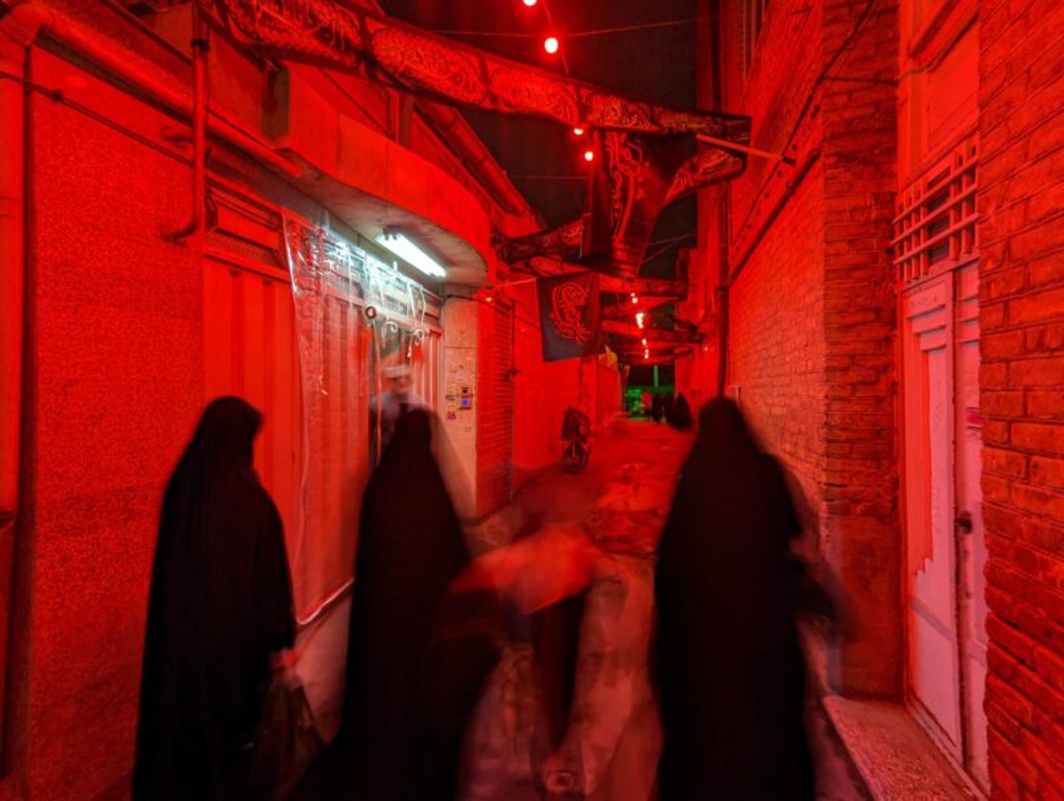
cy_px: 400
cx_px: 532
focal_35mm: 16
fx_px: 492
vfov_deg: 78.2
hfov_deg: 94.4
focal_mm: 2.35
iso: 177
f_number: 2.2
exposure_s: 1/50
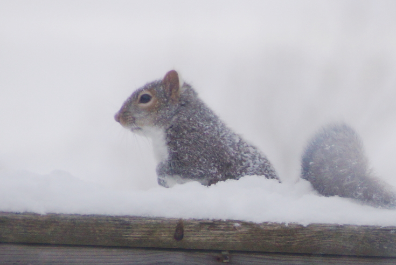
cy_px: 158
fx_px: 5602
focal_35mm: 509
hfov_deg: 4.0
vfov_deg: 2.7
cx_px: 218
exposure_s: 1/400
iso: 200
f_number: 6.3
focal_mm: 250
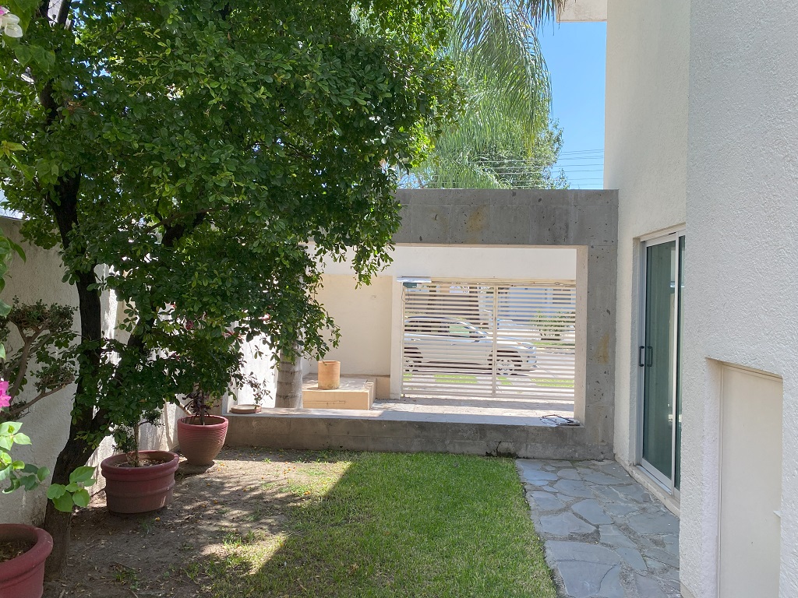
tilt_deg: -1.5
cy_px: 299
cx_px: 399
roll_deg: -1.0
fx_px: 599
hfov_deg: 67.3
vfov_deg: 53.1
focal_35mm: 26
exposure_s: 1/613
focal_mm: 4.25
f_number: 1.8
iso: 32
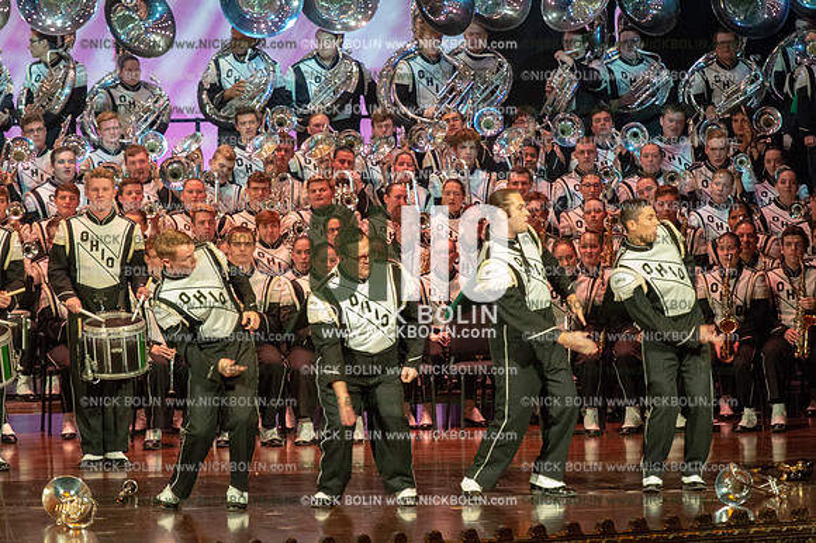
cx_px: 408
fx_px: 5210
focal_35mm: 230
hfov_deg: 9.0
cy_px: 272
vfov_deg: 6.0
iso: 8000
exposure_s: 1/200
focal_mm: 230
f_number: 5.6
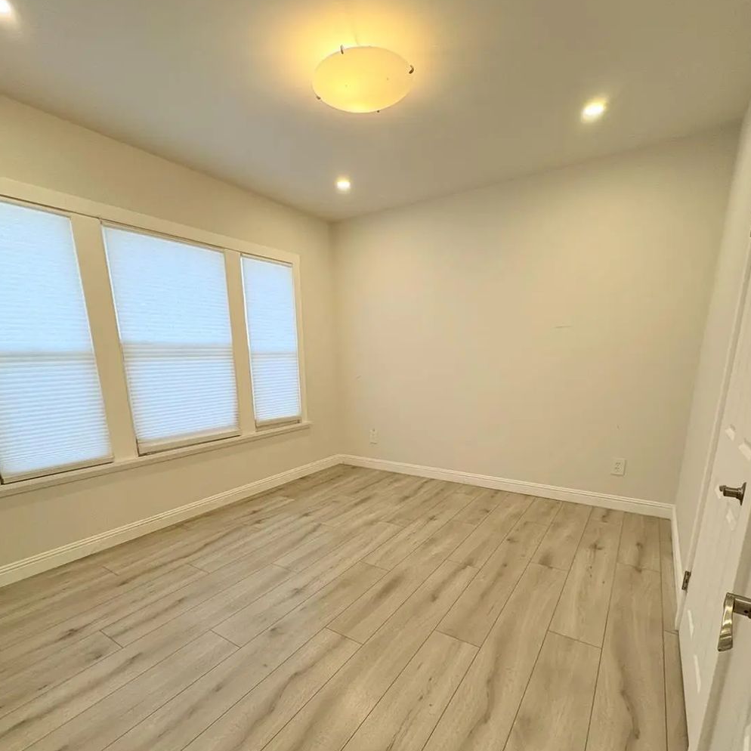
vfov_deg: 82.8
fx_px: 417
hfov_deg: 84.0
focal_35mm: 17
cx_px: 369
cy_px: 456
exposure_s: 1/120
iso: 160
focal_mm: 2.22
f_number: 2.2
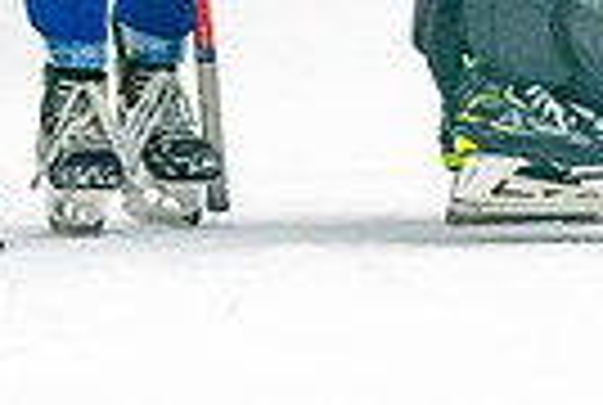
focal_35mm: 1024
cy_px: -498
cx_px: 52
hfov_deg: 2.0
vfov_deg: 1.3
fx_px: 17190
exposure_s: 1/1000
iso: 3200
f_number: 2.8
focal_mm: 200
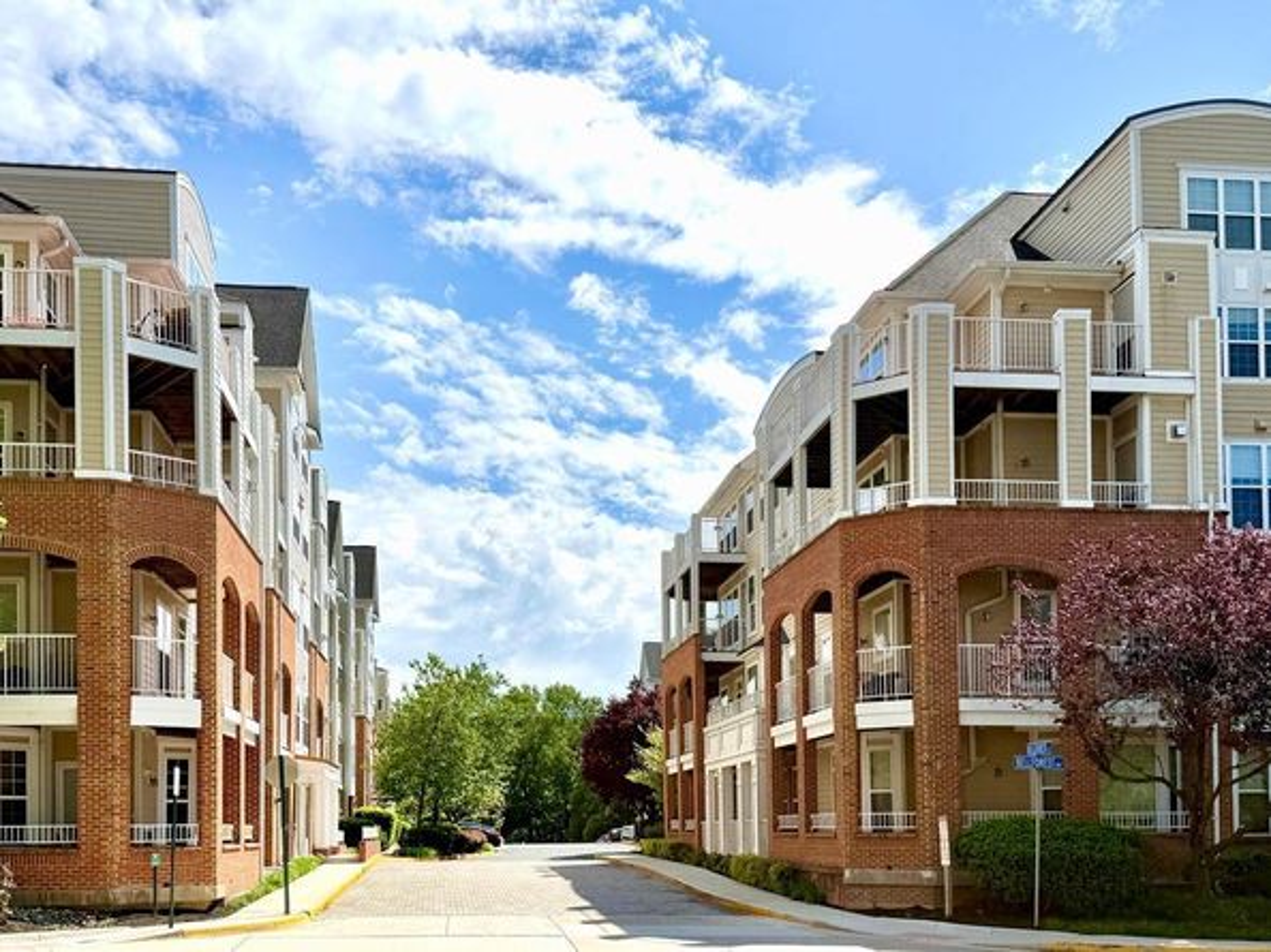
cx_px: 636
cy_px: 476
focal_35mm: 24
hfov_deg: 71.6
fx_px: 881
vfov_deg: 56.8
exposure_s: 1/9091
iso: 80
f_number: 1.78
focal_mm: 6.76
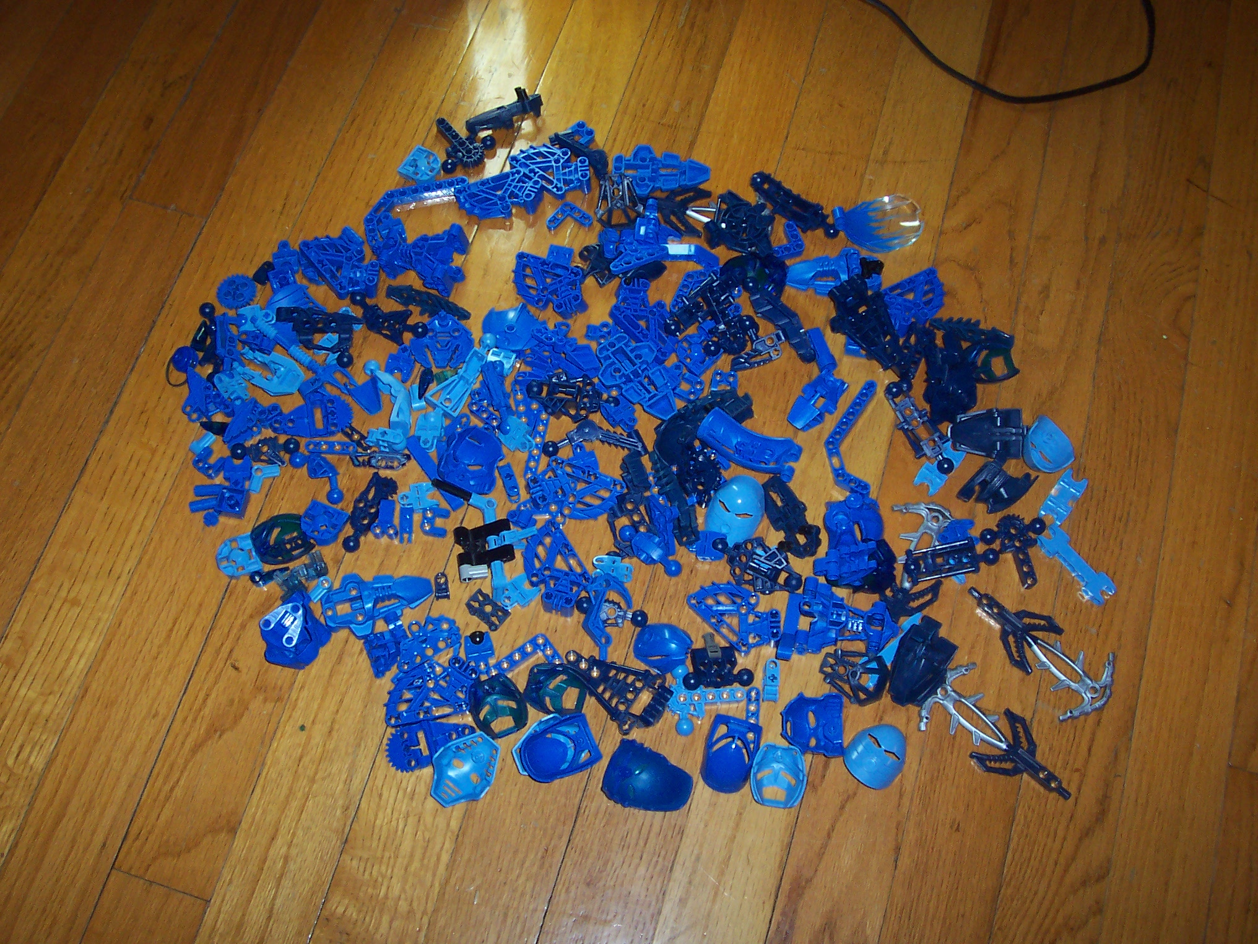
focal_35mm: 37
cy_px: 472
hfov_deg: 50.1
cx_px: 629
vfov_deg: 38.7
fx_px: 1345
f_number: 2.8
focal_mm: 5.6
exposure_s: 1/60
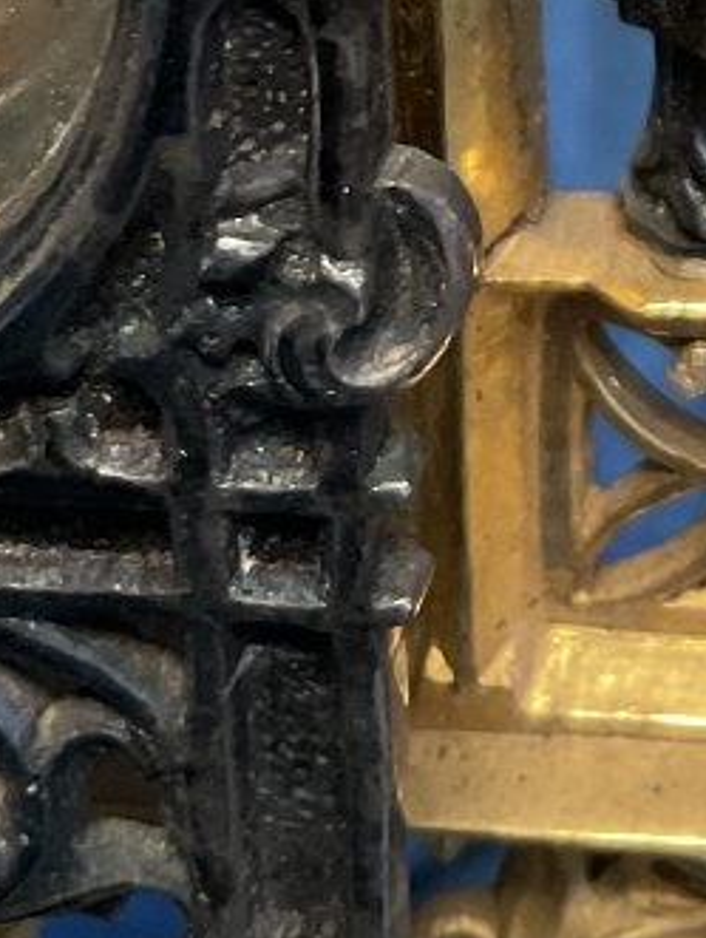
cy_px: -482
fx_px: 2850
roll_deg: -0.2
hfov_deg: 13.7
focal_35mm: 105
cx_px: 851
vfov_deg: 16.9
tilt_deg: -25.0
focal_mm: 3
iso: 250
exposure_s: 1/30
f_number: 1.8
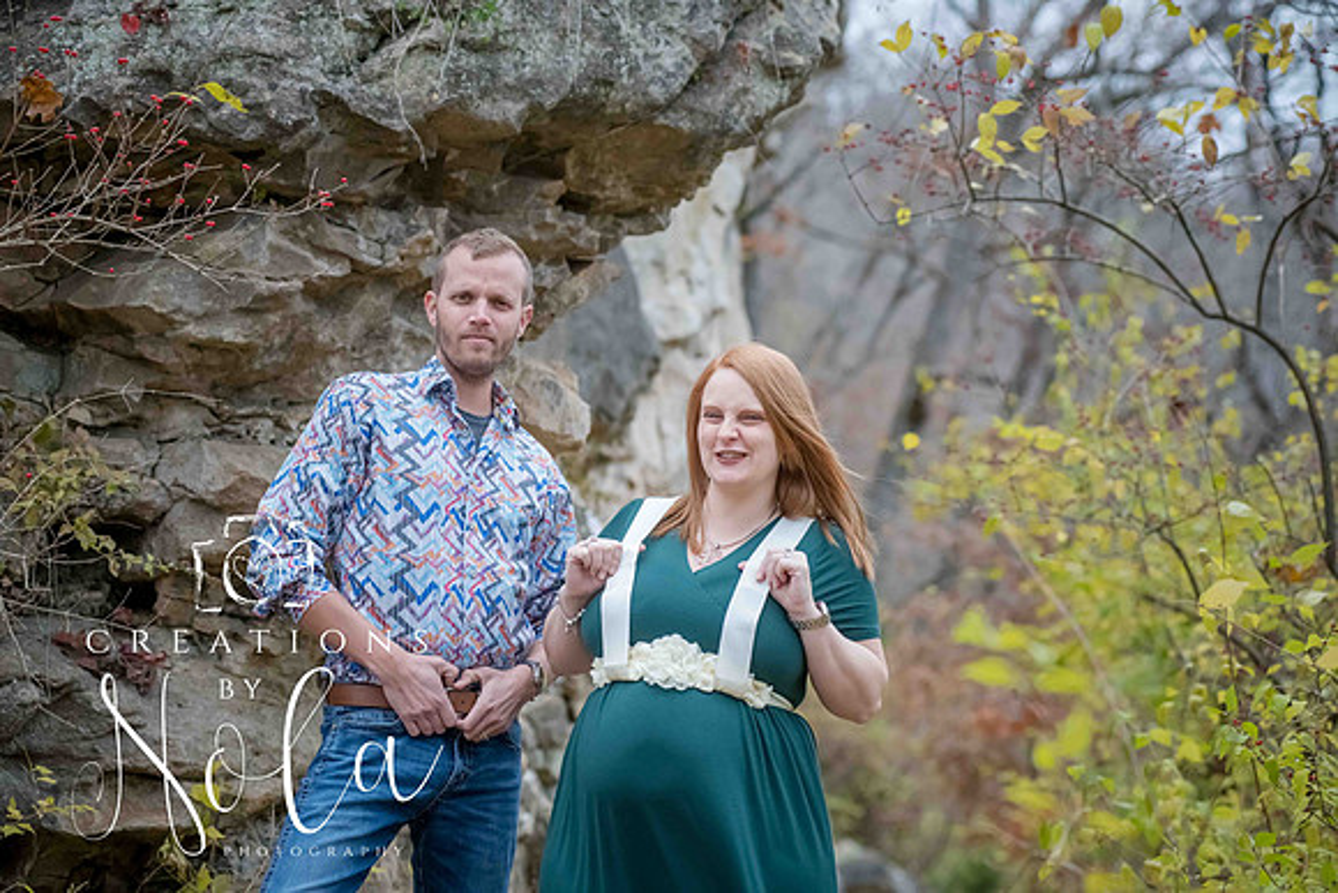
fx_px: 3420
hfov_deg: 22.1
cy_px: 446
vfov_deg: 14.9
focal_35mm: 92
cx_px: 669
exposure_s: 1/320
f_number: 4.5
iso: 1250
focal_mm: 92
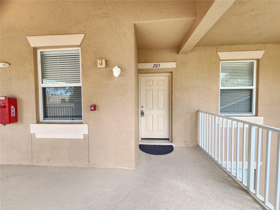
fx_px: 105
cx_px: 140
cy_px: 105
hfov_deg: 106.2
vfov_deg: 89.9
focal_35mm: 13
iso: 80
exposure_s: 1/60
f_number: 2.2
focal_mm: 2.2
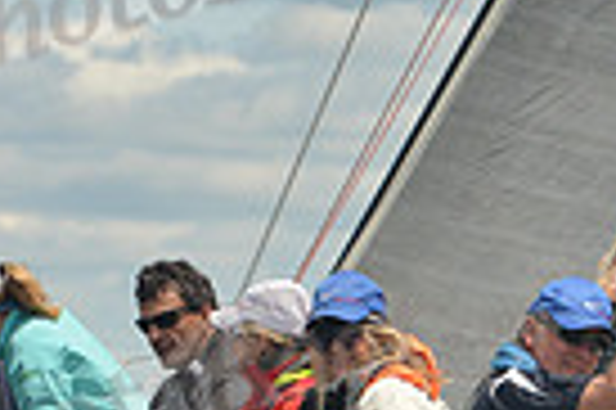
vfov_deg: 2.4
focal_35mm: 573
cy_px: 552
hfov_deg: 3.6
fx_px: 9793
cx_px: 787
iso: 400
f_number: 6.3
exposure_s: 1/800
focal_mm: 135
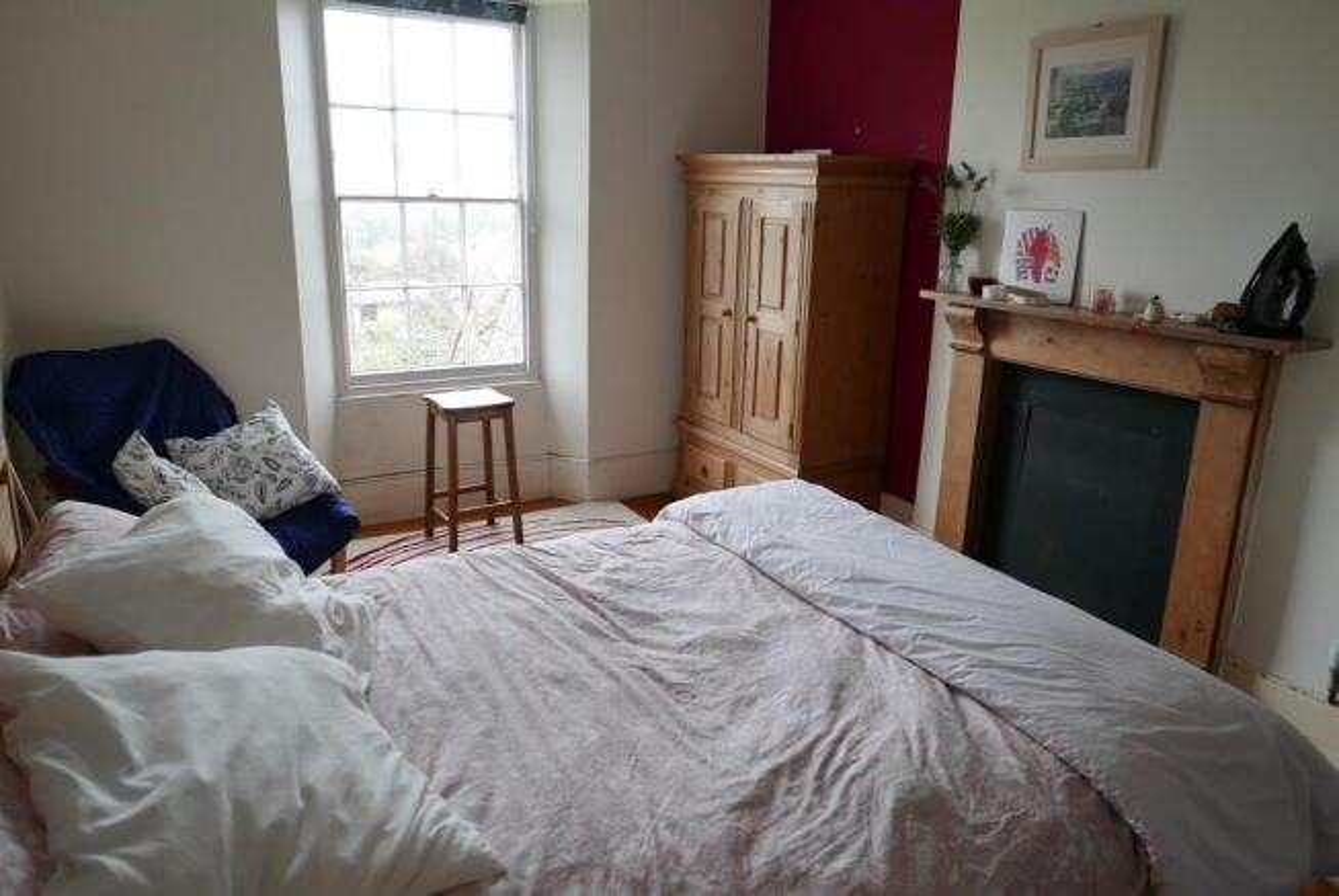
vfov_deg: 53.3
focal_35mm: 24
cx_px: 670
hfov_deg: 73.7
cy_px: 448
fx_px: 894
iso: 200
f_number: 1.7
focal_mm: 10.9
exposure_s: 1/60
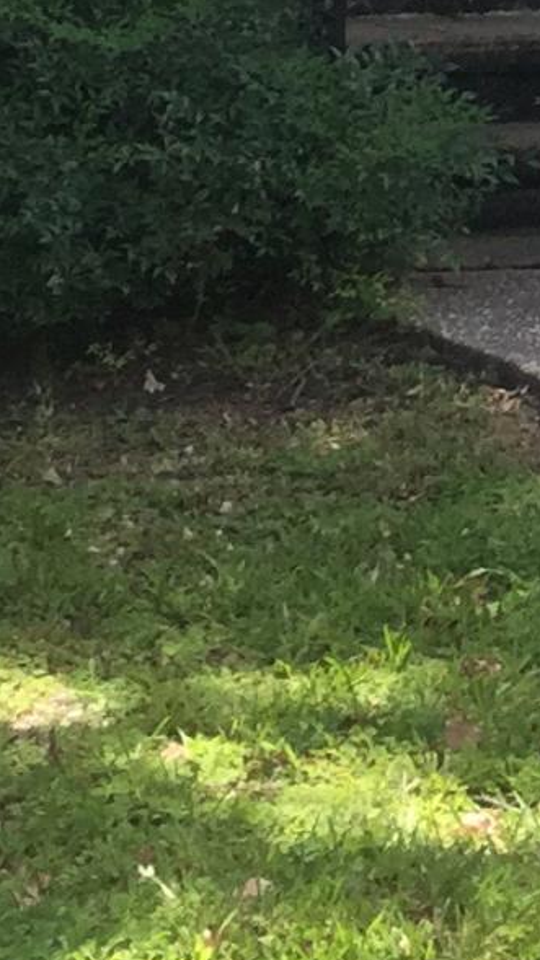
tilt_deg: +3.3
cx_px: 1426
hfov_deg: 7.0
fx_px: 4101
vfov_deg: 12.5
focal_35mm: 161
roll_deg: -2.6
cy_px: -598
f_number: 2.2
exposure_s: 1/527
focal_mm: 4.15
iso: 32
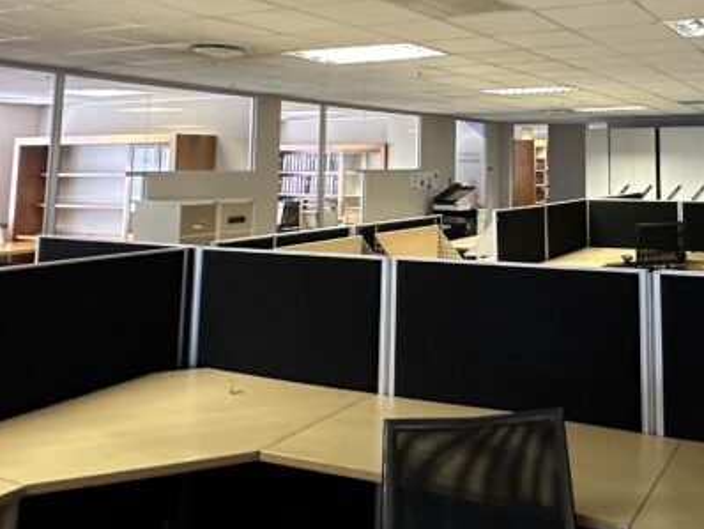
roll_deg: -2.6
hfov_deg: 49.1
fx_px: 733
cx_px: 536
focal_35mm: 36
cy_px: 81
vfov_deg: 37.8
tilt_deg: +6.4
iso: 400
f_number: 2.2
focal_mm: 2.22
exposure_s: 1/50
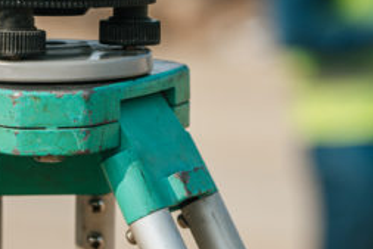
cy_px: -31
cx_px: 357
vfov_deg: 3.4
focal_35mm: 409
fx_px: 4240
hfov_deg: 5.0
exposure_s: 1/800
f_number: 5
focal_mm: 135
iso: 100
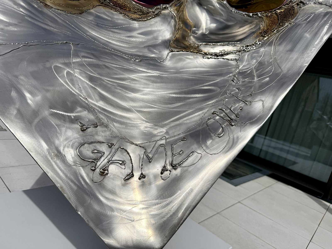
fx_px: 230
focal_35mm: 24
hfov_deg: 71.6
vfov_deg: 56.8
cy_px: 124
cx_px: 166
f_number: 1.8
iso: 50
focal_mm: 6.8
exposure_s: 1/32258
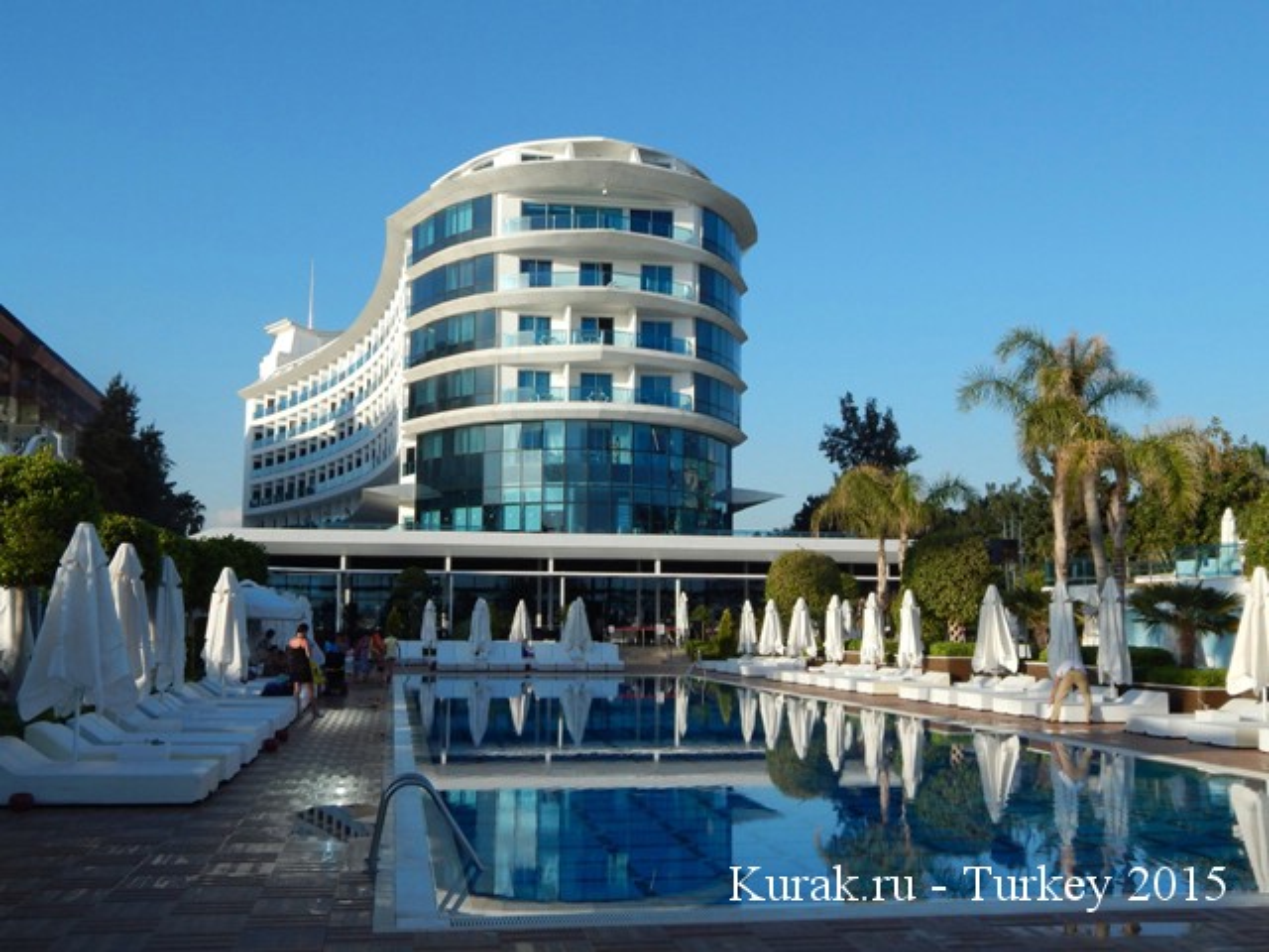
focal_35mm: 38
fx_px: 1393
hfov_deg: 49.0
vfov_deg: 37.7
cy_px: 476
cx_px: 634
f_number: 3.4
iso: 125
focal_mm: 6.8
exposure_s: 1/1250
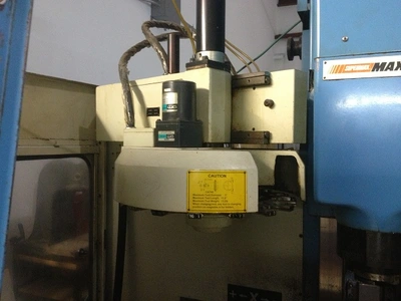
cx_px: 200
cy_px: 150
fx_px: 405
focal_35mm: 35
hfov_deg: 52.6
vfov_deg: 40.7
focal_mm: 4.28
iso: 400
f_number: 2.4
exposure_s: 1/20
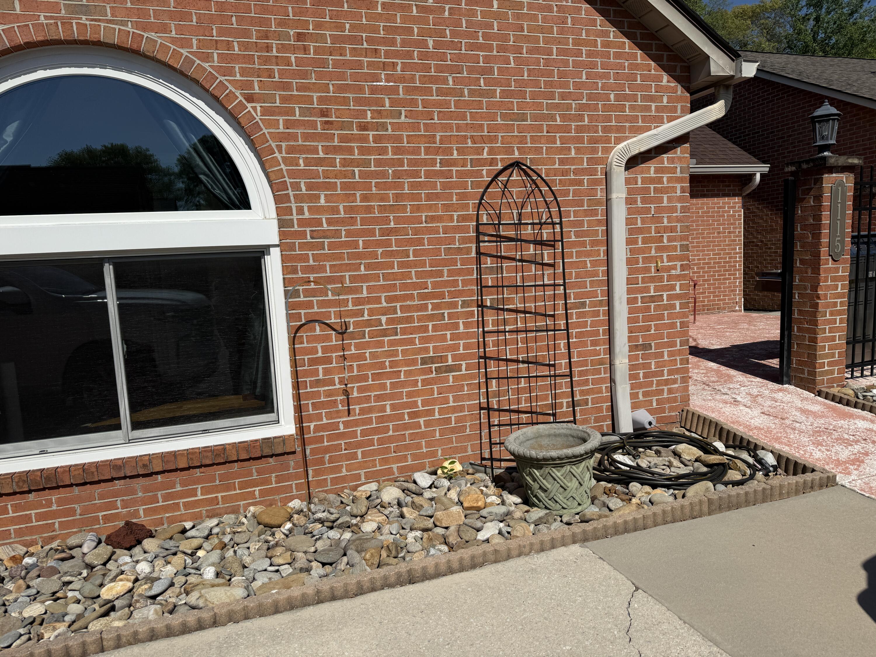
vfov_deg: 56.8
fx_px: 607
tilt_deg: -6.1
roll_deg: +1.4
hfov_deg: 71.6
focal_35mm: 24
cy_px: 328
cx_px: 438
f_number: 1.78
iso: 80
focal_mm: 6.76
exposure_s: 1/10309
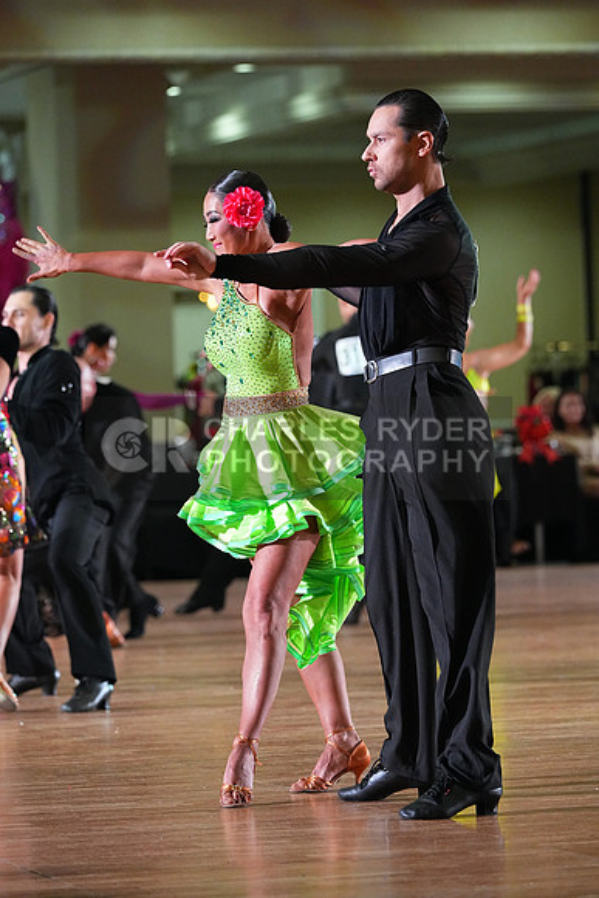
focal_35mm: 200
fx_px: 4988
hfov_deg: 6.9
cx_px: 300
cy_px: 449
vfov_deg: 10.3
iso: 8000
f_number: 5
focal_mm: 200
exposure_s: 1/400
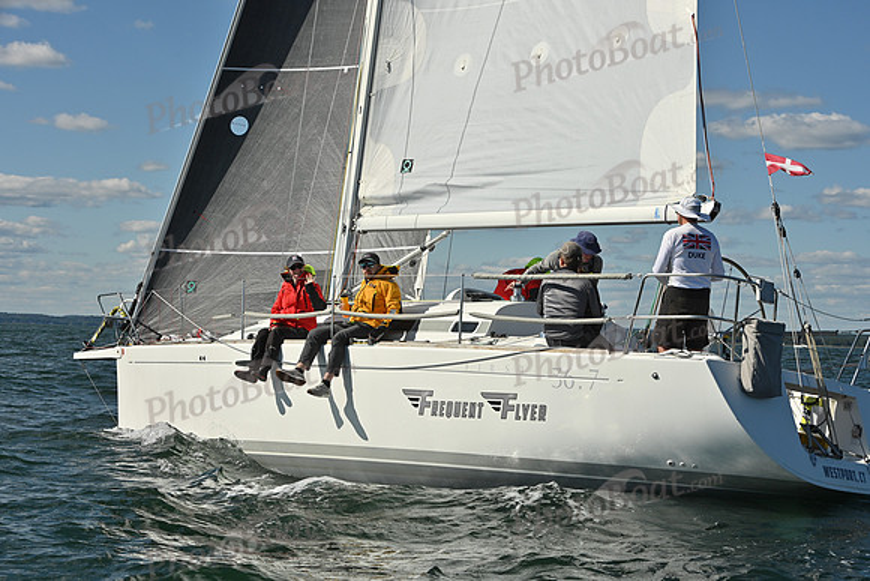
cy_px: 290
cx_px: 435
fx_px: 1692
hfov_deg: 28.8
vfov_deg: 19.5
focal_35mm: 70
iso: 320
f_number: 10
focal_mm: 70
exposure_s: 1/1600
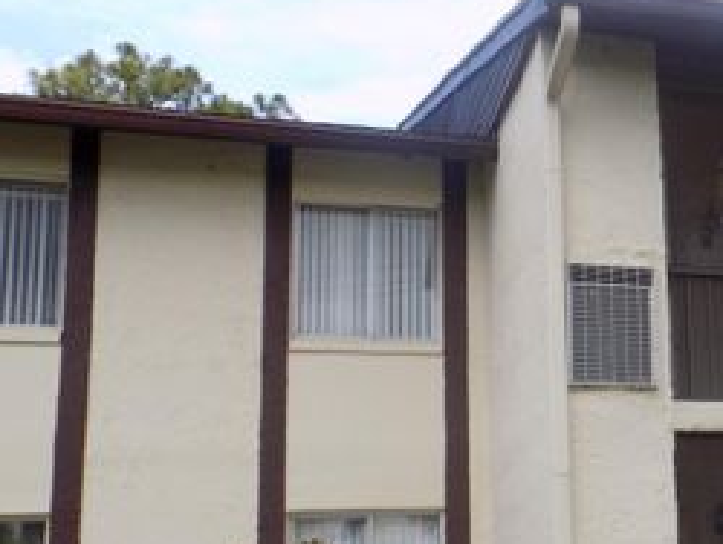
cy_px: 407
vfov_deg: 26.7
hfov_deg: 32.8
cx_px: 711
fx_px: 1129
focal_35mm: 54
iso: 80
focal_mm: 4.8
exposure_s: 1/160
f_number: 3.2
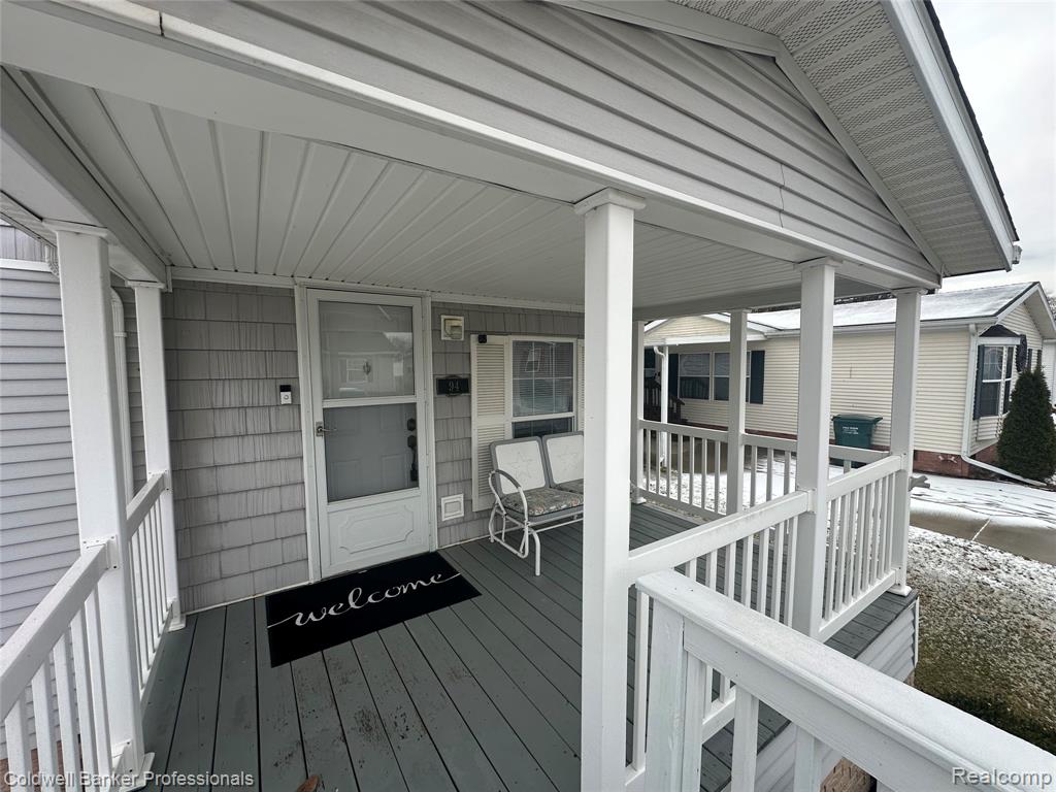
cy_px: 396
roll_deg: +0.4
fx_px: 427
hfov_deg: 102.1
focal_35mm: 14
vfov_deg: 85.7
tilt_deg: -2.8
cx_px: 528
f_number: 2.2
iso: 40
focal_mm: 2.22
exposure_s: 1/963
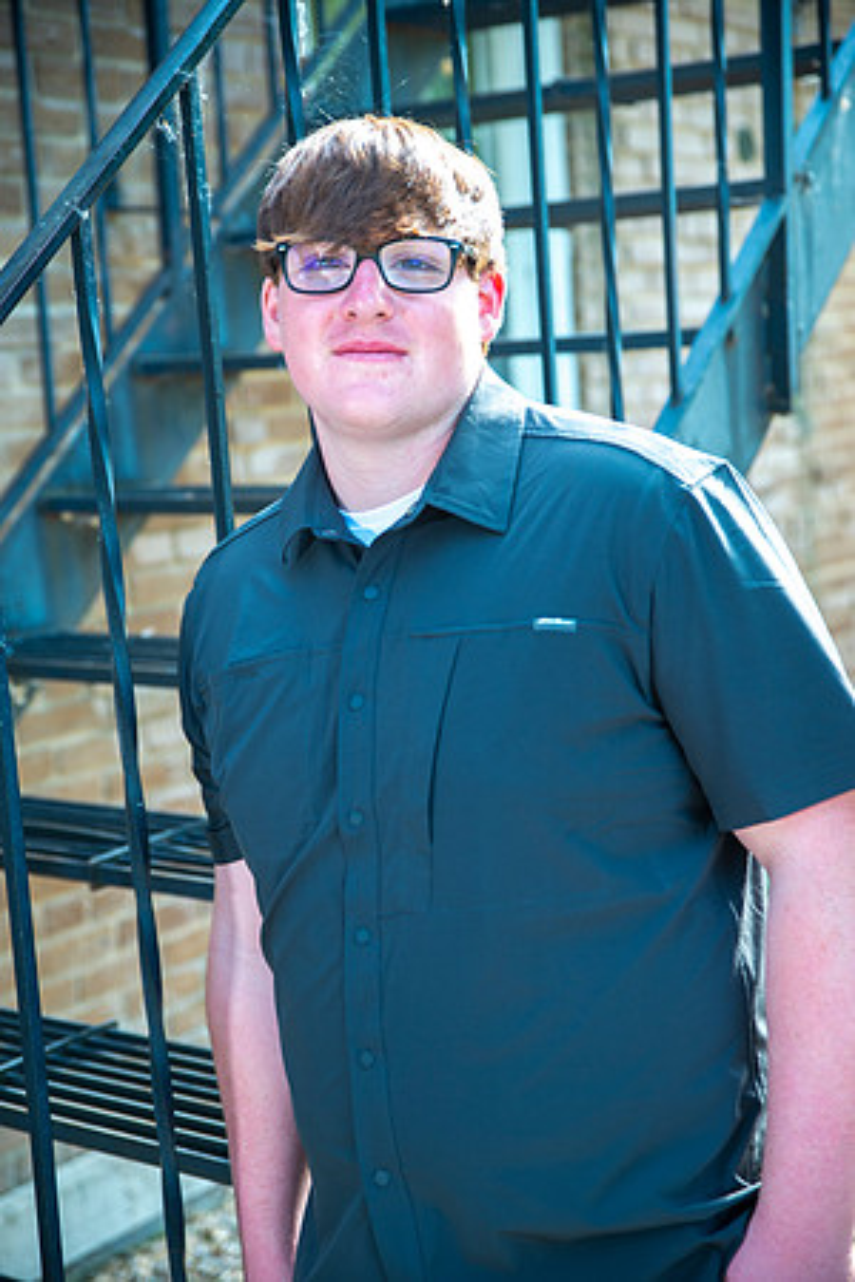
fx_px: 2066
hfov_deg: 23.4
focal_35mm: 58
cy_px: 641
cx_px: 428
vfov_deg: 34.5
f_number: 3.2
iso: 320
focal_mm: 58
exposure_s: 1/125
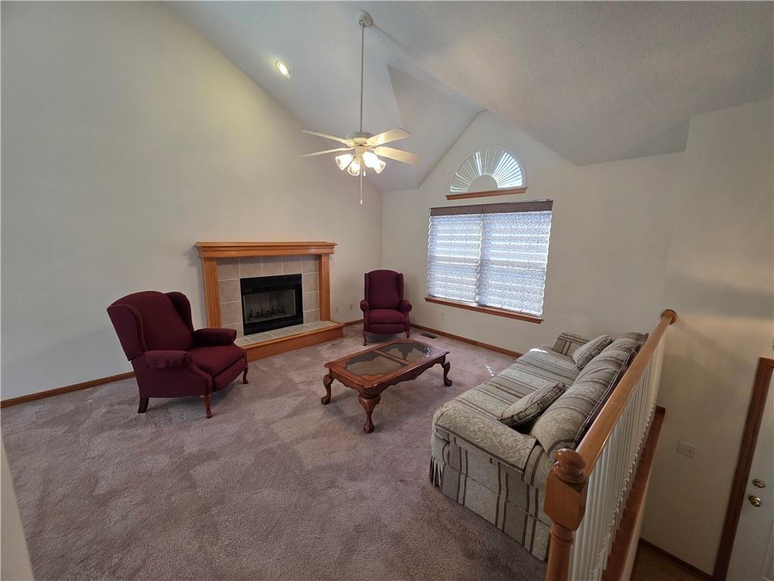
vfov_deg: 89.9
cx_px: 387
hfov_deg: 106.2
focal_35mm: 13
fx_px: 291
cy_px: 290
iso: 250
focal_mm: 2.2
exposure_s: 1/120
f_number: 1.9
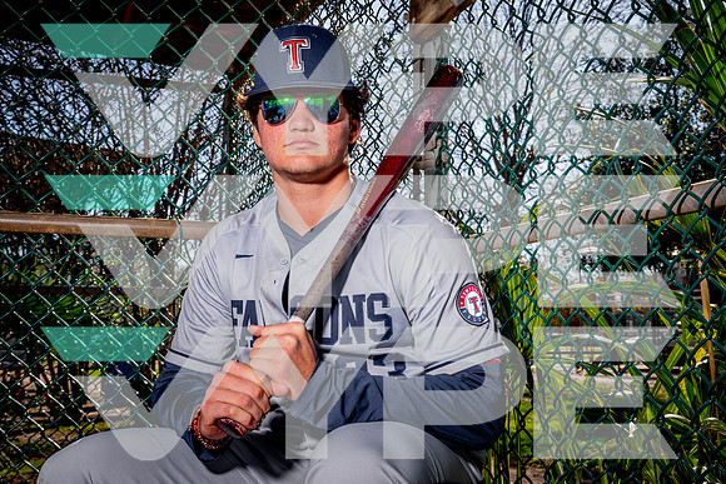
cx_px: 363
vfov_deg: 28.7
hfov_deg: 41.9
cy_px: 242
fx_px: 948
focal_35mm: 47
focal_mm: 47
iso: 200
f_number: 13
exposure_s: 1/125
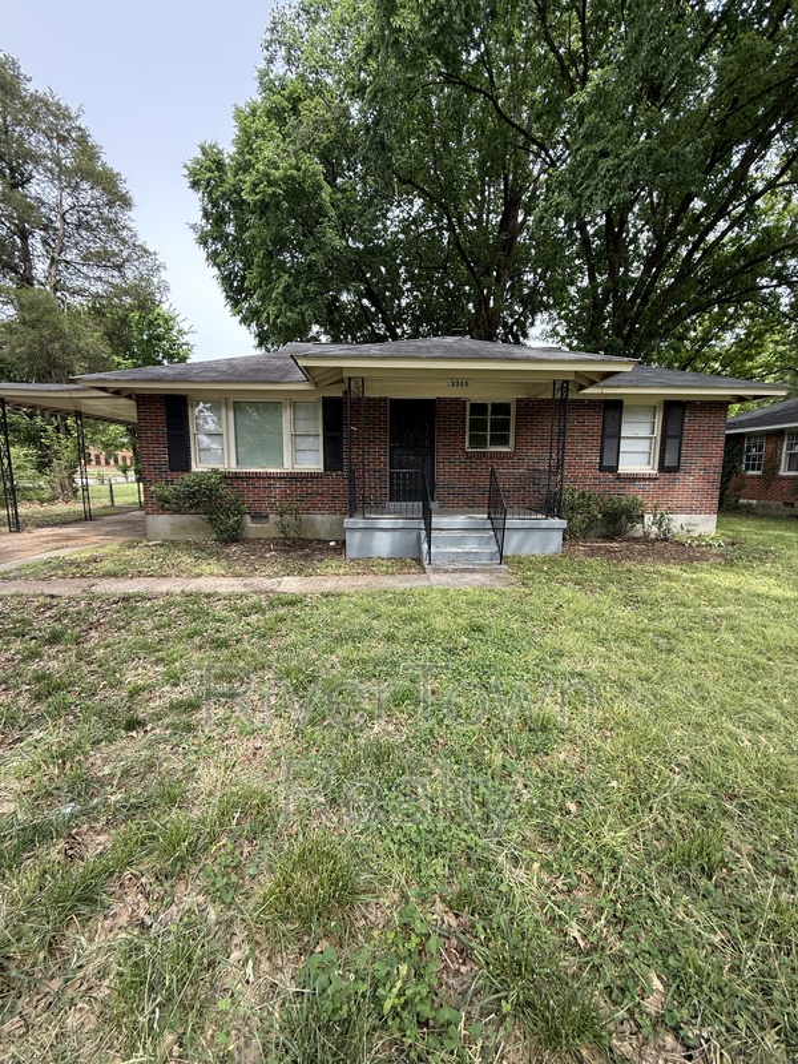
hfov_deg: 85.7
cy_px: 532
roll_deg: -0.3
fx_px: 430
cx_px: 399
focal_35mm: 14
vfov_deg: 102.1
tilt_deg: -7.8
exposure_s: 1/214
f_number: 2.2
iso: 50
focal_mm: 2.22
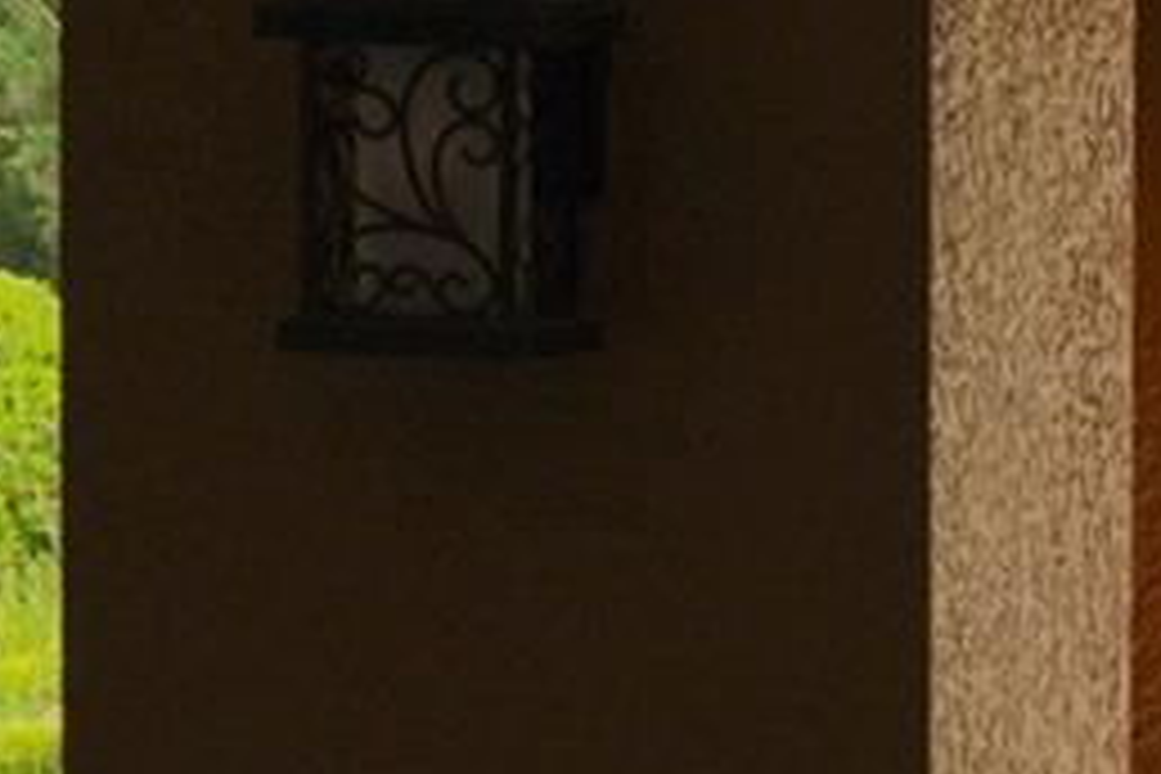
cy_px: 1166
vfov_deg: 4.3
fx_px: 10190
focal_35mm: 316
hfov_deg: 6.2
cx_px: 2844
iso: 800
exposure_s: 1/80
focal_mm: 51
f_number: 8
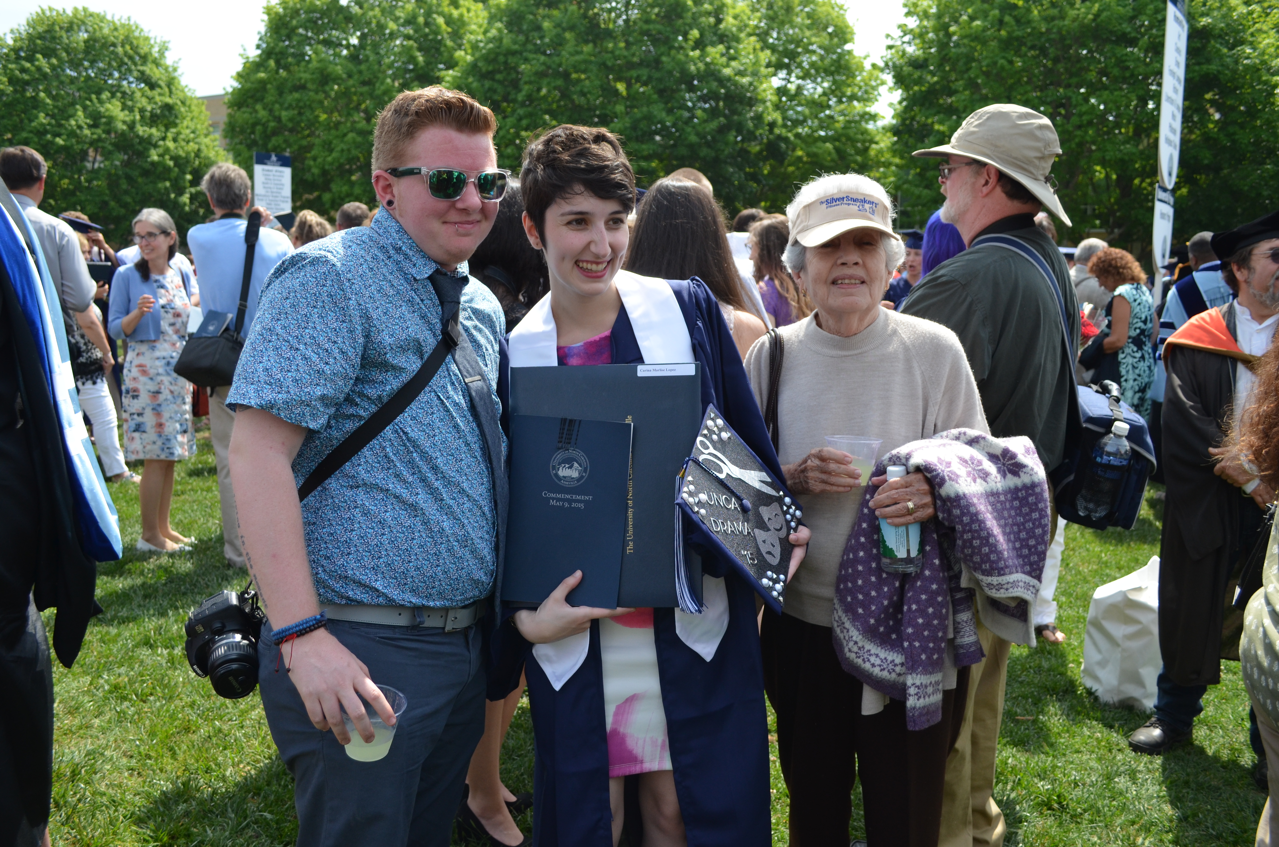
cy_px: 424
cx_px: 640
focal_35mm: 30
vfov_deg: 43.4
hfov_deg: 62.0
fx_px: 1064
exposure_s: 1/1250
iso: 400
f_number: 5
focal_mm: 20
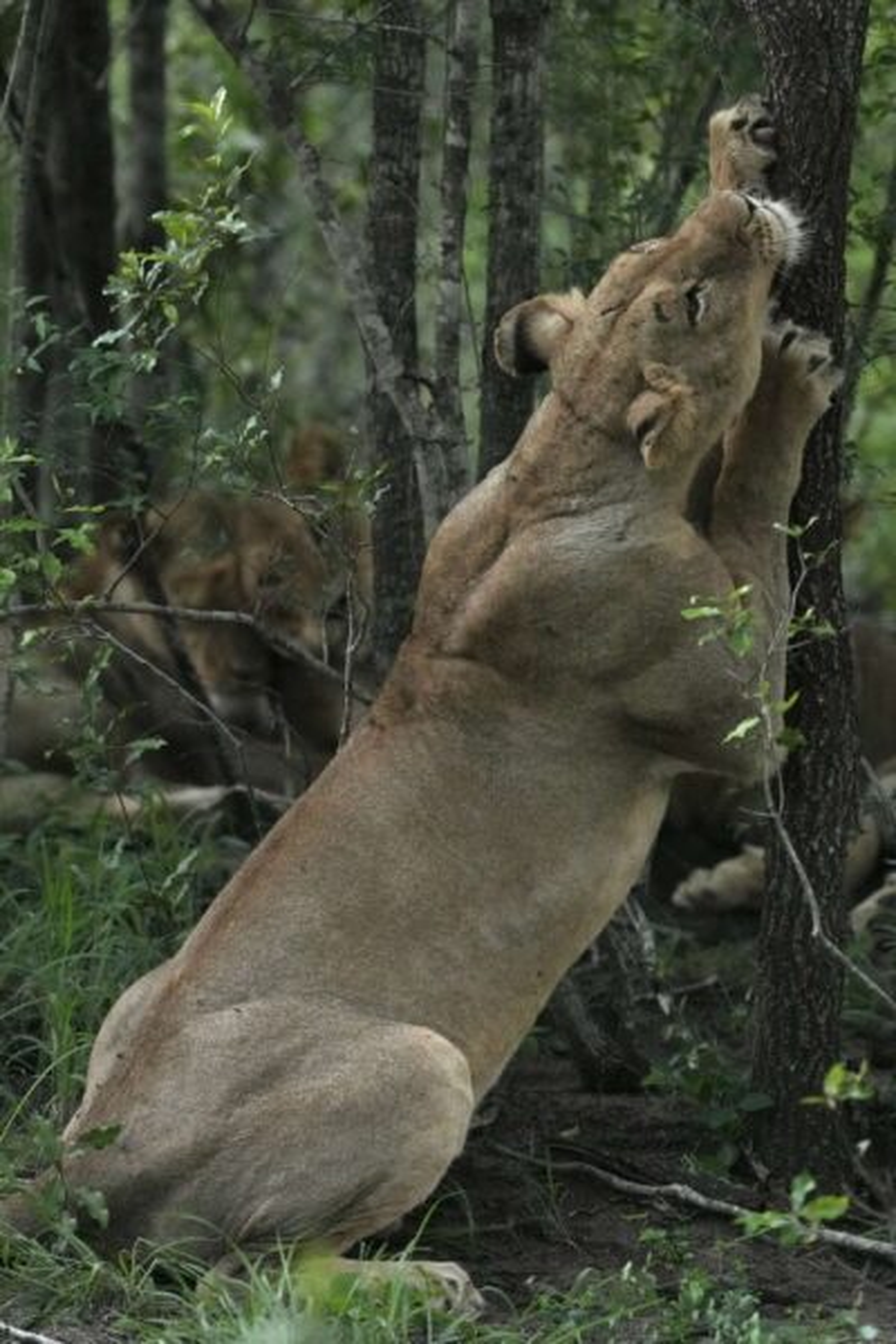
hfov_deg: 9.9
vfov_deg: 14.8
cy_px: 672
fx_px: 5189
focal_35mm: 139
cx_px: 448
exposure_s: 1/400
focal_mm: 139
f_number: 2.8
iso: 4000
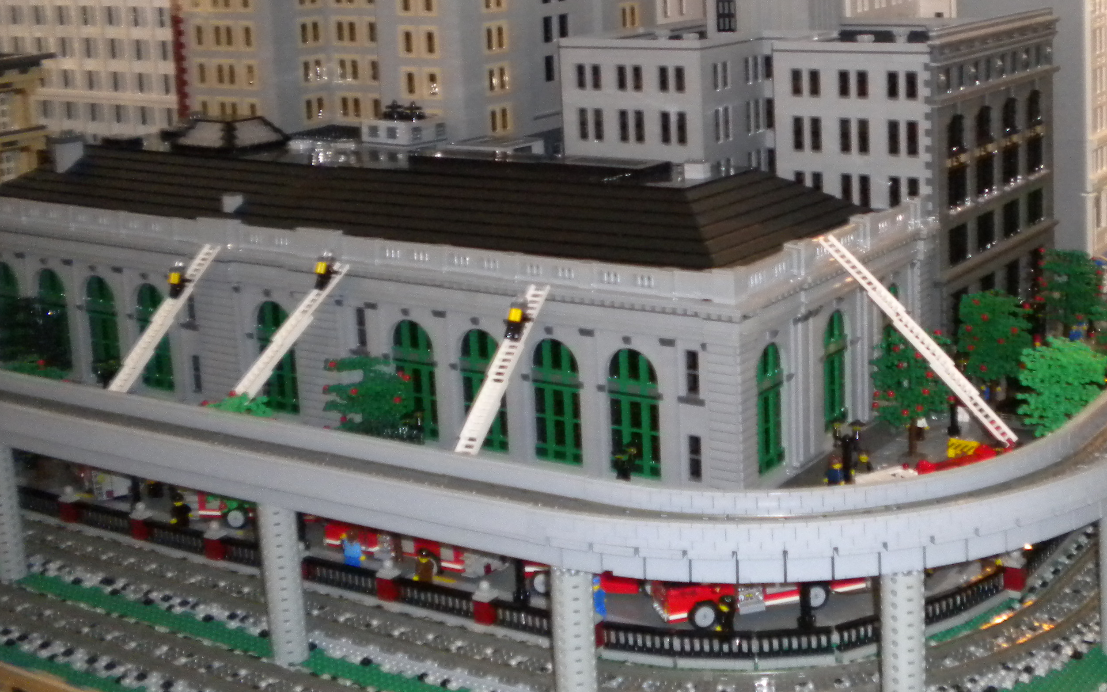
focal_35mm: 54
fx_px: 1629
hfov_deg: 37.2
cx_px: 732
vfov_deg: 23.7
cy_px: 161
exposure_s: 1/30
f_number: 3.1
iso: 400
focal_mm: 6.3
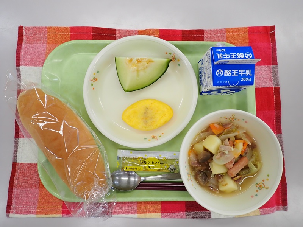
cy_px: 114
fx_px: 219
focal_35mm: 25
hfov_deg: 69.4
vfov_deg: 54.9
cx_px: 152
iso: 100
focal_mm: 4.5
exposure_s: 1/160
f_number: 2
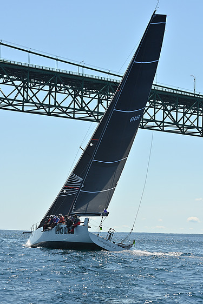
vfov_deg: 20.8
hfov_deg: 14.0
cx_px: 100
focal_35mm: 98
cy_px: 153
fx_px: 828
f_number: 9
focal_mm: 95
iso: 320
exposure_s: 1/1000
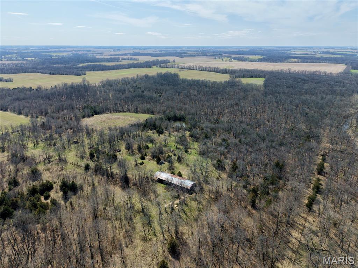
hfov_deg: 71.6
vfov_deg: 56.8
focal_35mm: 24
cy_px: 134
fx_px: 248
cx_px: 179
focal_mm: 8.67
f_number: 1.8
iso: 400
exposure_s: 1/8000
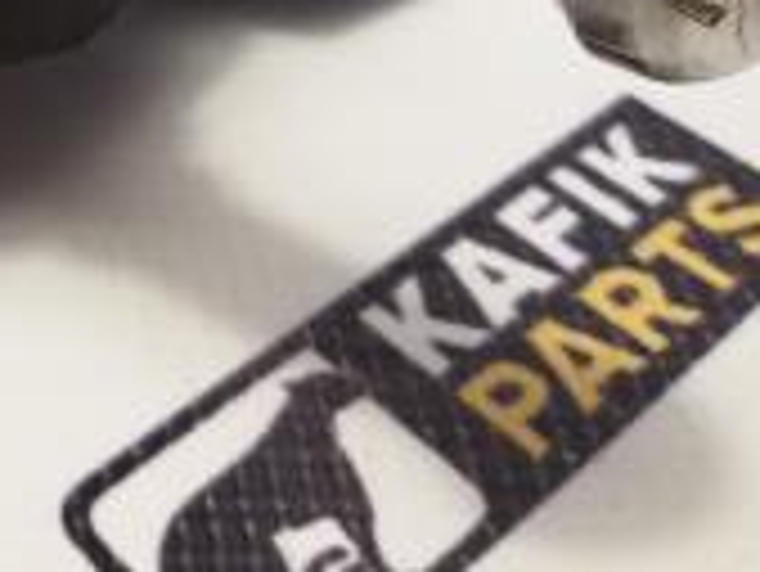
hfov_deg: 18.2
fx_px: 2175
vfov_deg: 14.2
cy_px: -241
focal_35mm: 99
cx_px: -274
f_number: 2.4
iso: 64
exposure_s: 1/33
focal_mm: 2.93
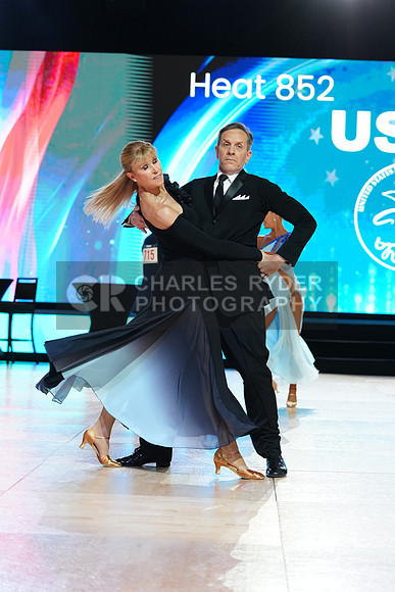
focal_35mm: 88
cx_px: 198
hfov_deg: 15.5
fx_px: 1447
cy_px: 296
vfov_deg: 23.1
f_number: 4
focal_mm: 88
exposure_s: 1/320
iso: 2500
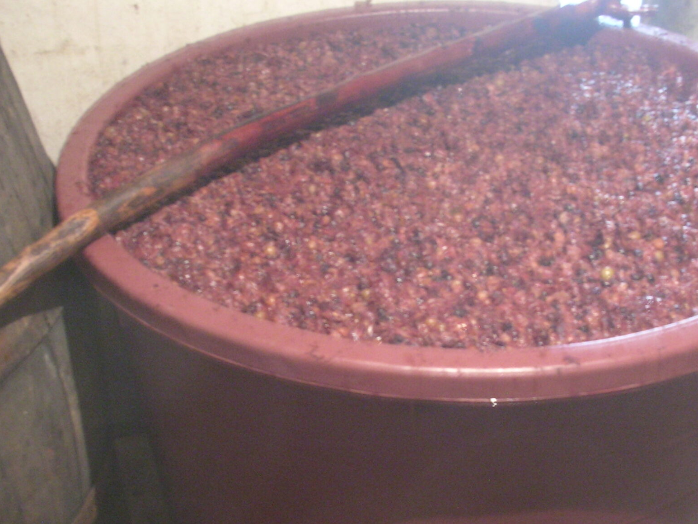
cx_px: 366
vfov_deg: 25.1
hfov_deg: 33.2
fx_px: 1170
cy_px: 362
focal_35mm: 58
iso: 200
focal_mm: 5.8
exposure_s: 1.19
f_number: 3
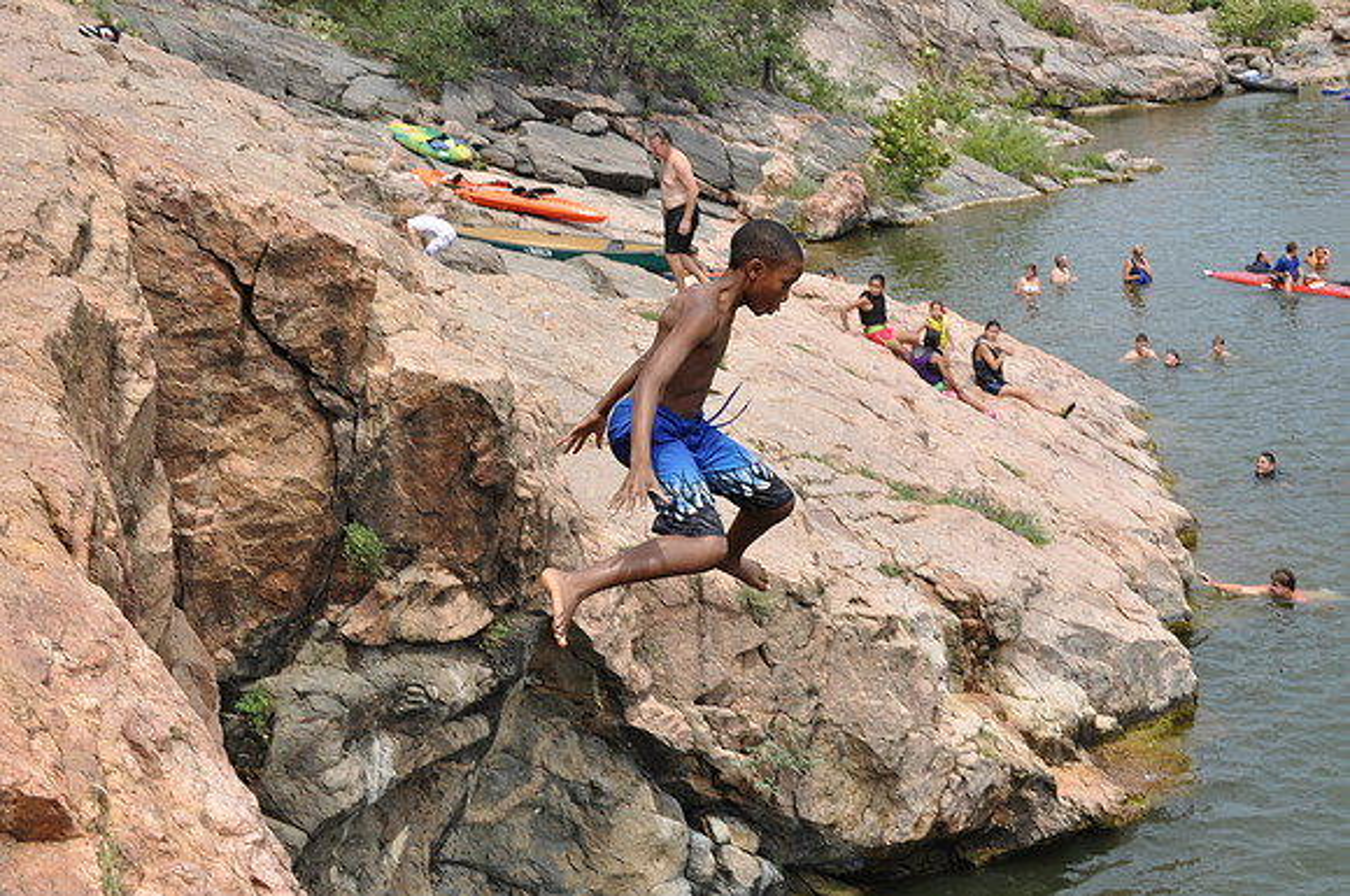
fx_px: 2247
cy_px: 448
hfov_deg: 33.4
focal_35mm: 60
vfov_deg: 22.6
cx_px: 675
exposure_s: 1/500
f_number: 8
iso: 200
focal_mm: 40
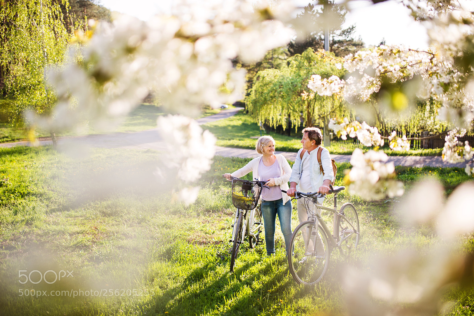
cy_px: 158
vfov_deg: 37.8
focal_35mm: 35
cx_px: 237
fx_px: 461
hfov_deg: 54.5
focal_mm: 35
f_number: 1.8
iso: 200
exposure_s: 1/2000
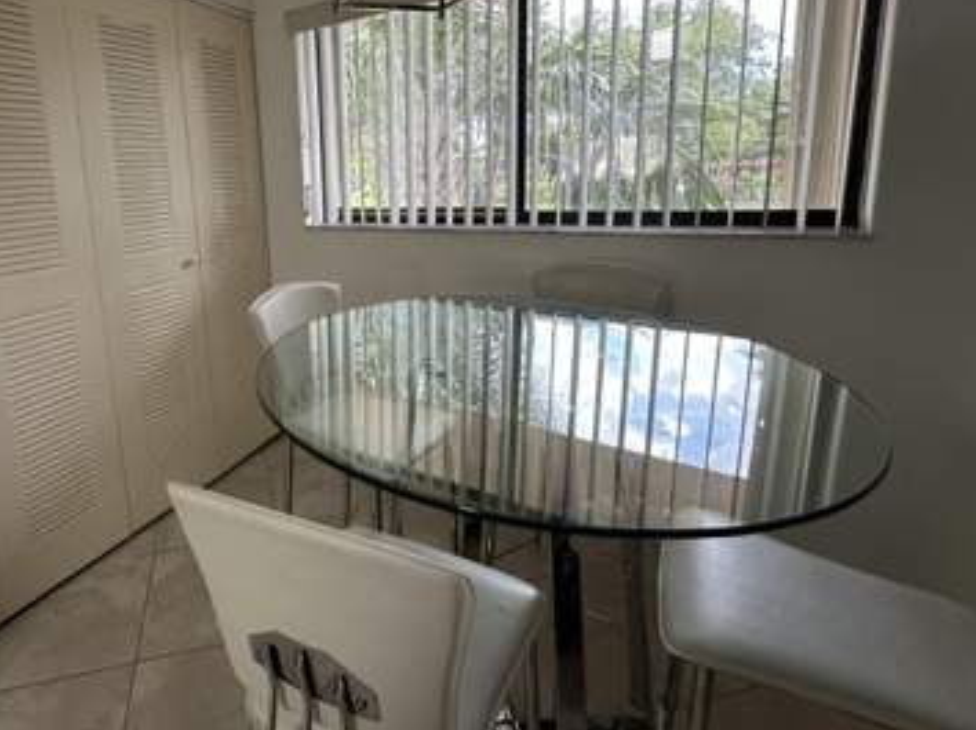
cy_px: 258
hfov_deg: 81.7
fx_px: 535
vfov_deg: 67.2
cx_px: 323
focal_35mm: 19
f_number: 2.2
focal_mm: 2.22
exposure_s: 1/120
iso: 160
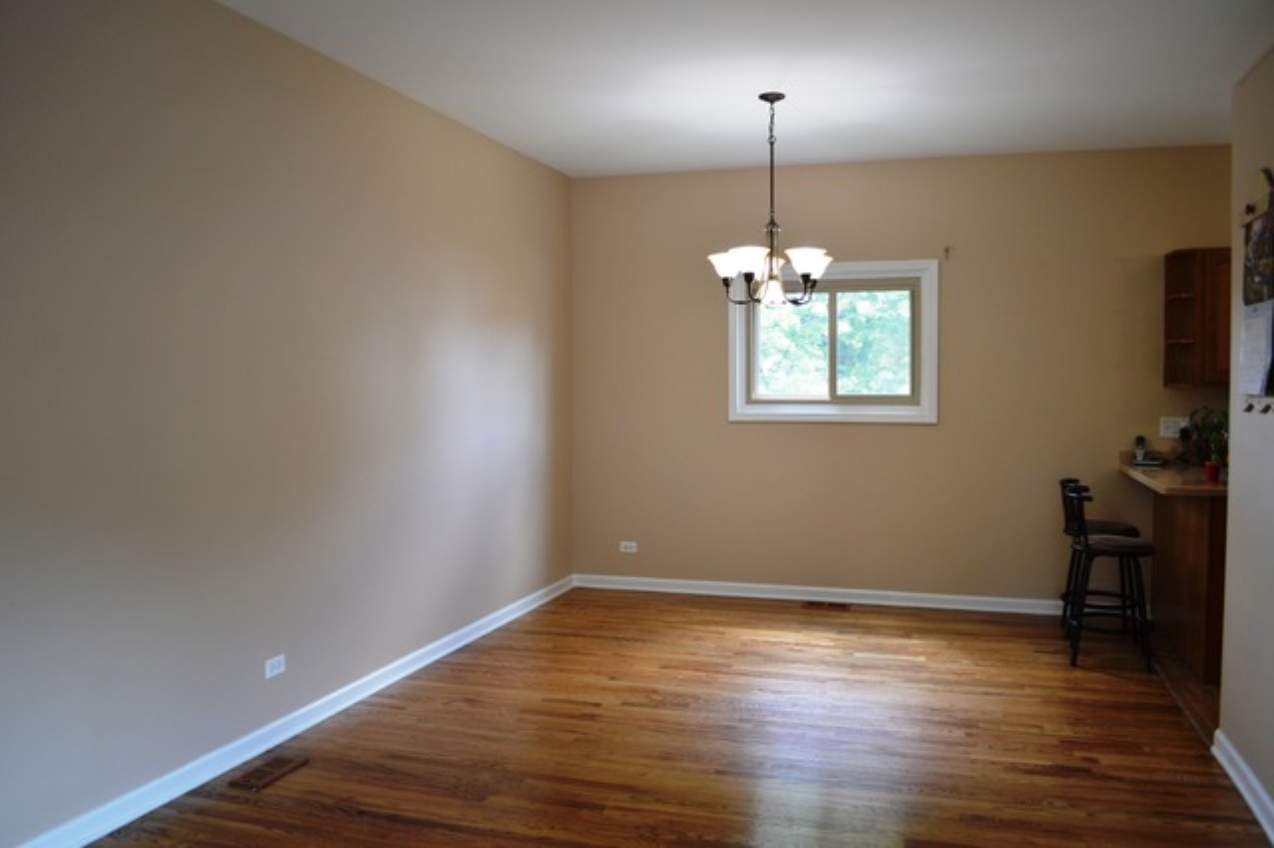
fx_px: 955
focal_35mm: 27
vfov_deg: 47.9
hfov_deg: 67.4
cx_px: 637
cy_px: 424
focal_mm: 18
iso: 400
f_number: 4
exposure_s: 1/60
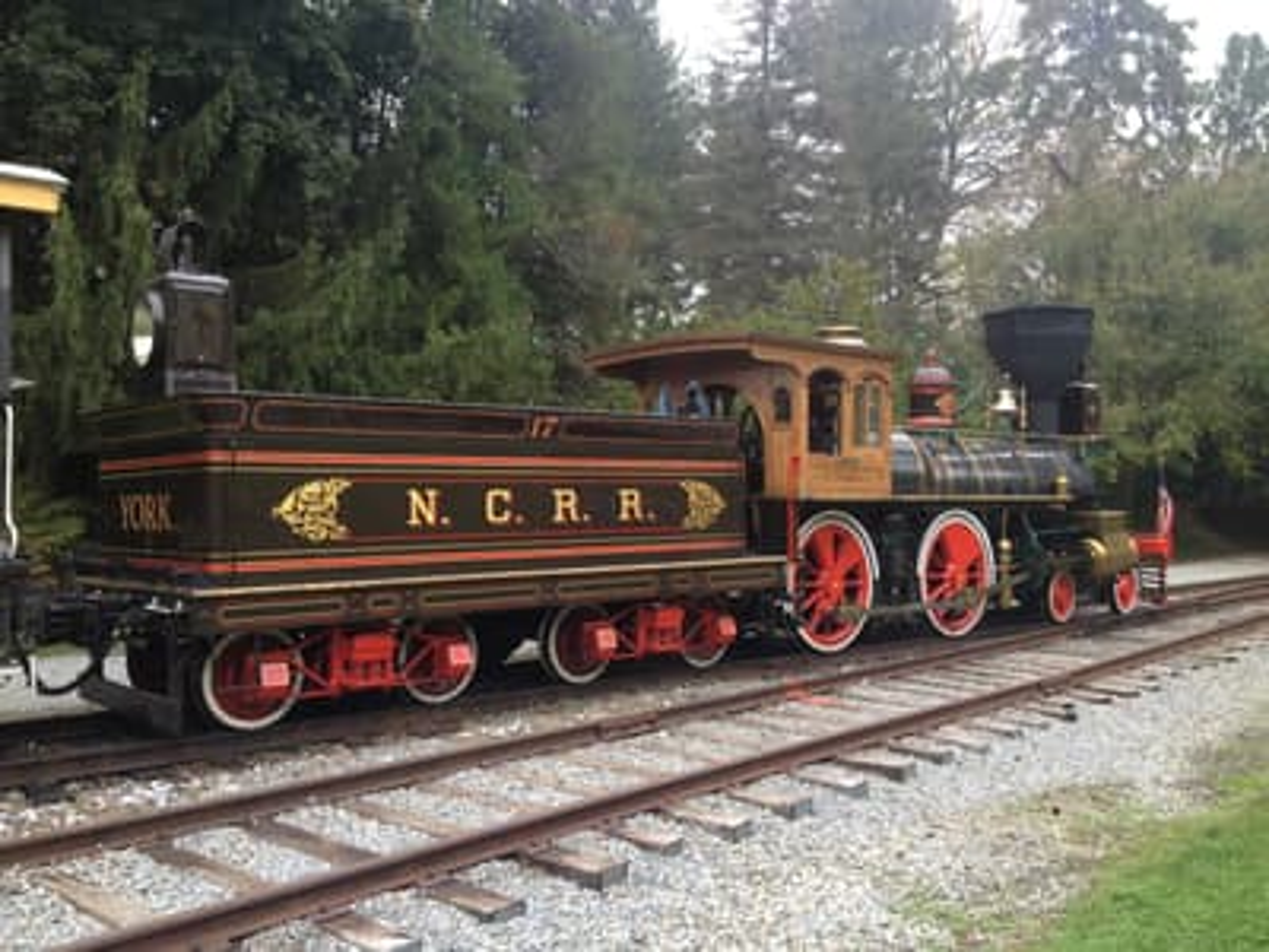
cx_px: 634
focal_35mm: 35
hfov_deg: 52.6
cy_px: 476
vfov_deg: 40.7
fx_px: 1283
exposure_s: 1/120
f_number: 2.4
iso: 50
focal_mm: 4.28
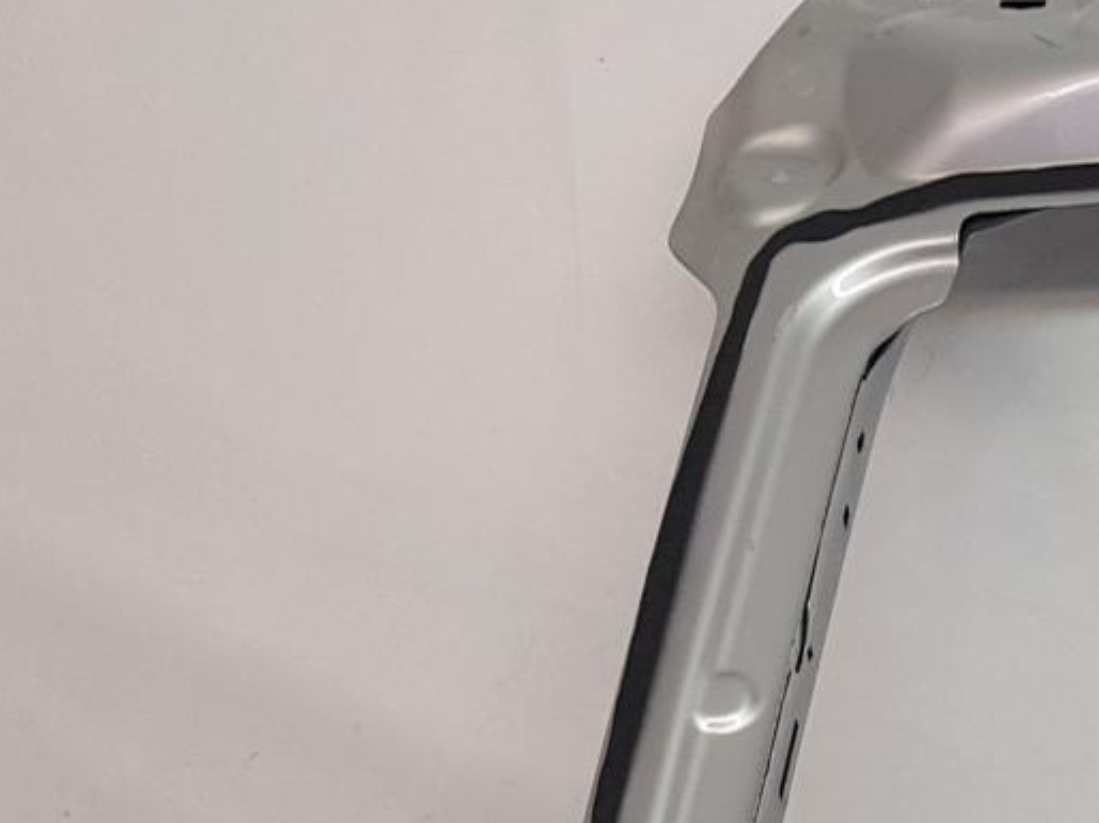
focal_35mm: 102
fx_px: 3237
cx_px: 2072
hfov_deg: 15.9
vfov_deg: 13.7
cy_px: 1212
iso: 40
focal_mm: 4.2
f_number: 1.7
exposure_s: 1/176
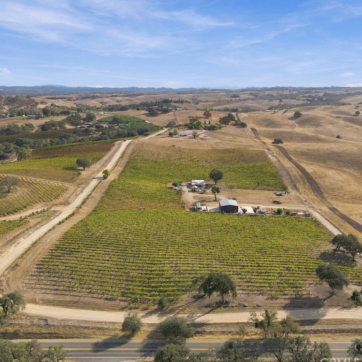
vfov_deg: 55.6
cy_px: 184
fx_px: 343
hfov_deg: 55.4
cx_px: 205
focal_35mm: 29
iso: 110
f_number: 2.8
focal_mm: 4.5
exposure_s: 1/800
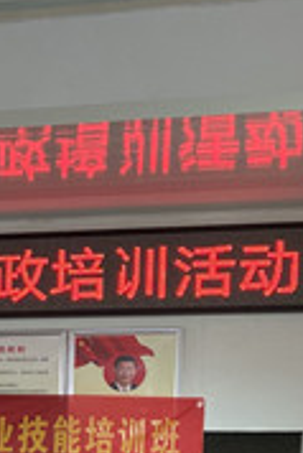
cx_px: -379
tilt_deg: -1.6
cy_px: 534
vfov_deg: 20.9
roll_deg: -0.9
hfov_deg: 12.5
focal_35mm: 91
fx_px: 1147
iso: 100
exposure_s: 1/62
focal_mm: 4.25
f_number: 1.8
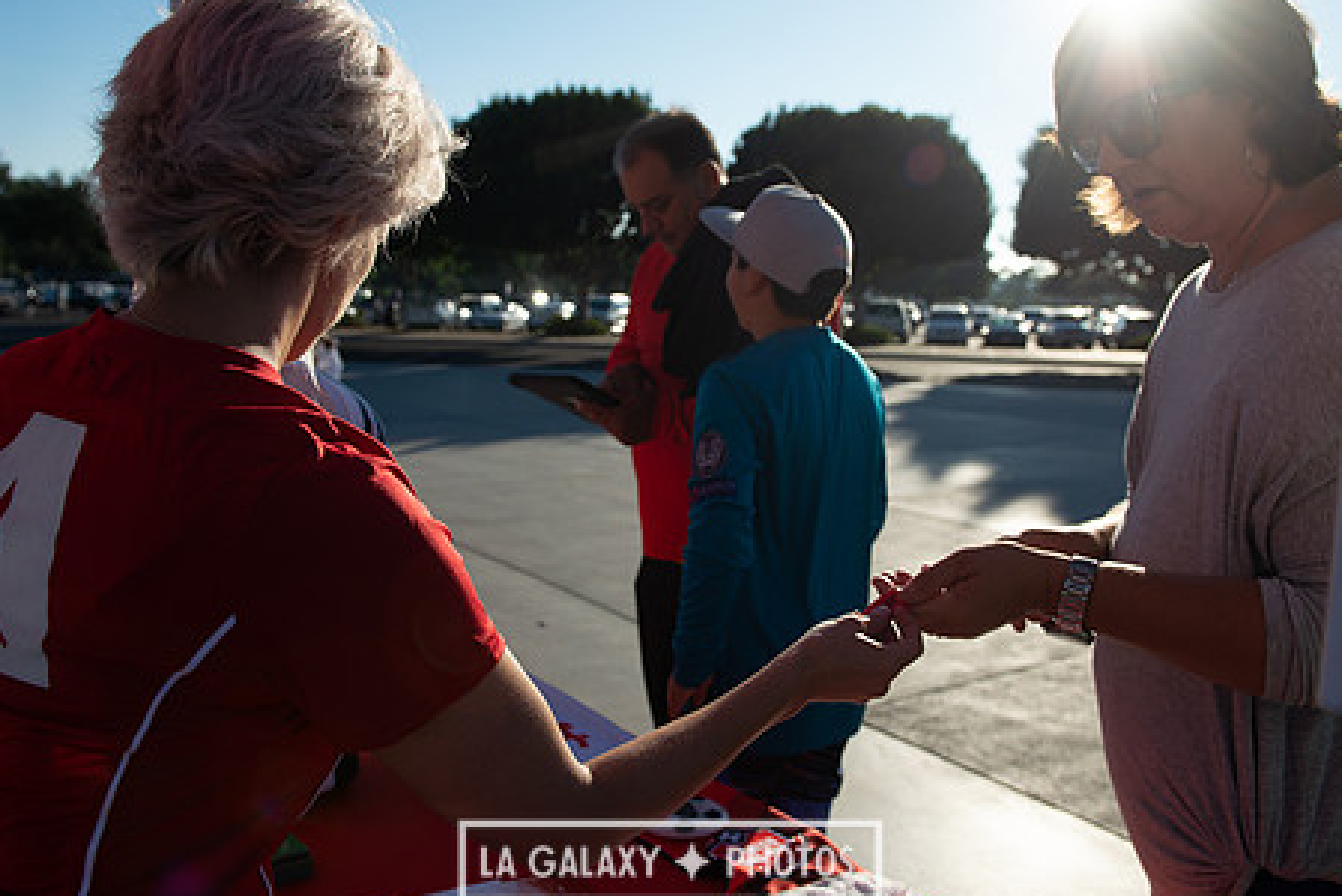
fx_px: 1156
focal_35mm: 31
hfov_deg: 60.3
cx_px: 670
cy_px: 414
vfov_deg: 42.4
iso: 200
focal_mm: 24
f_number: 4.5
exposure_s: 1/2500
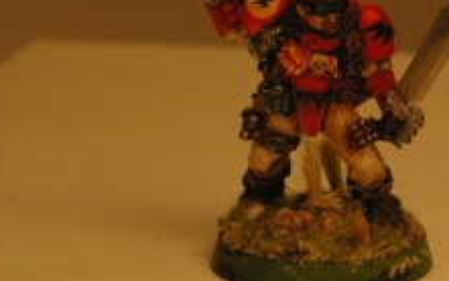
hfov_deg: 12.3
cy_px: 22
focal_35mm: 170
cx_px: 362
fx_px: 2080
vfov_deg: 7.7
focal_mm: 55
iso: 1600
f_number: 13
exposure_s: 1/1000
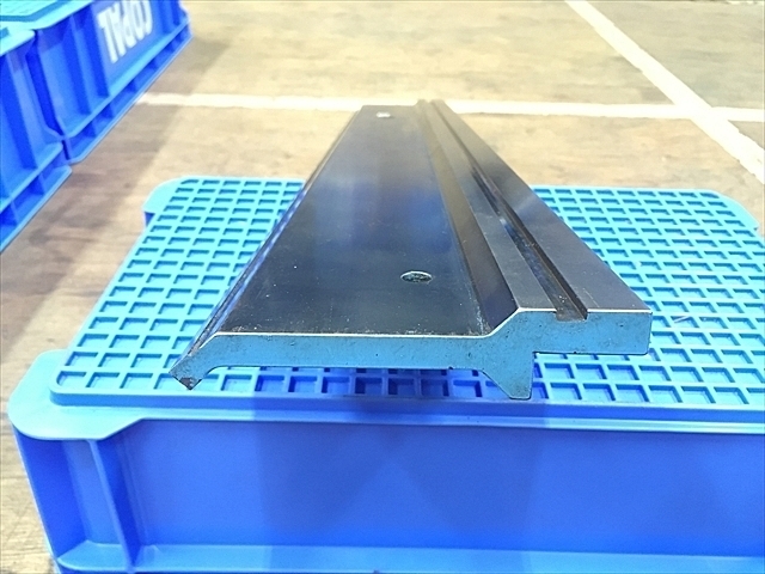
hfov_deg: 61.7
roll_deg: -0.9
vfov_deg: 48.2
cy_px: 287
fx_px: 641
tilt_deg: -33.6
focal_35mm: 29
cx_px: 382
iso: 250
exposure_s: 1/15
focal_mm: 4.15
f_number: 2.2
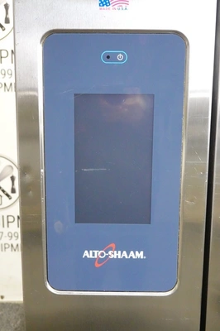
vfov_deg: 45.5
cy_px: 166
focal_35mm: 43
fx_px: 395
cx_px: 110
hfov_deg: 31.1
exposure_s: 1/50
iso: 3200
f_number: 4
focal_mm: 15.9
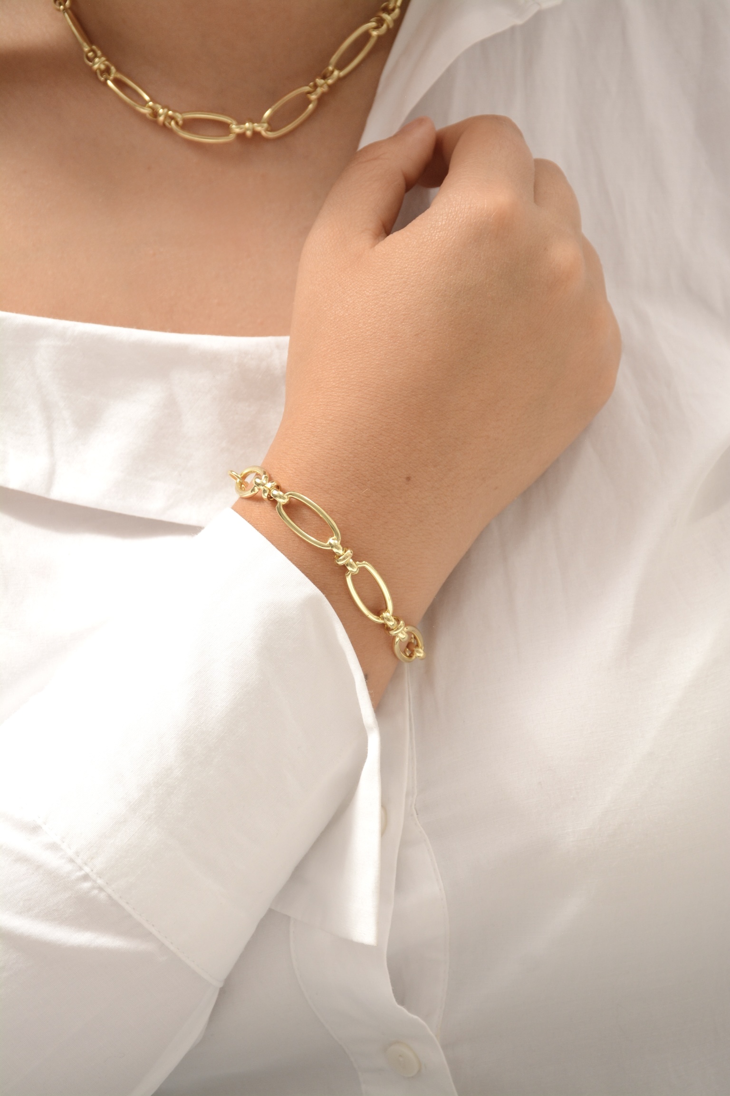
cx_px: 365
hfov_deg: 16.3
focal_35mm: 84
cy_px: 548
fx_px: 2555
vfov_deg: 24.2
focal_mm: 56
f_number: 8
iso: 500
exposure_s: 1/1000
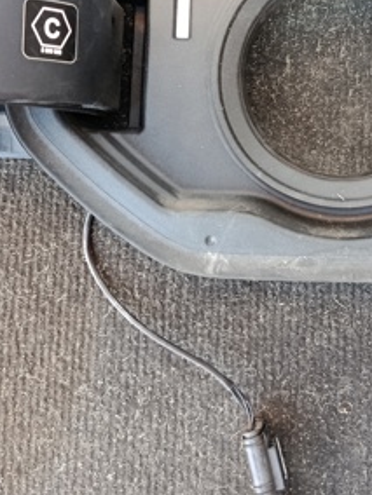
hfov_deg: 26.7
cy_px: 78
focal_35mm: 54
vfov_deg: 34.1
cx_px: 279
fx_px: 774
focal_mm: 5.24
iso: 492
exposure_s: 1/100
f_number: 1.7
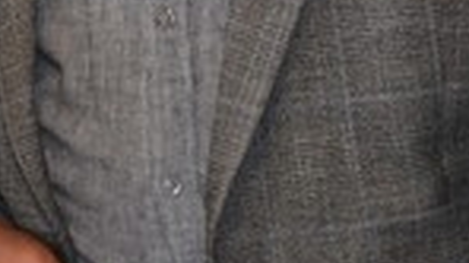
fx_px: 2513
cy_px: -263
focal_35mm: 202
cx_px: -469
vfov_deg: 5.8
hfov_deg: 9.9
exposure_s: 1/60
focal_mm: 21
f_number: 3.8
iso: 720
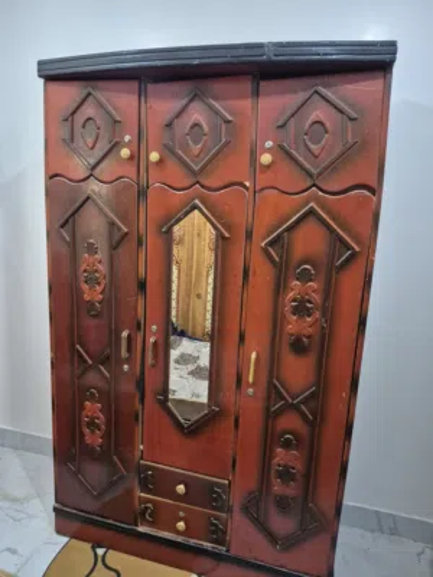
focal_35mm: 23
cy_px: 288
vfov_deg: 73.9
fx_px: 384
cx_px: 216
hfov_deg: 58.9
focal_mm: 5.4
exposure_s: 1/100
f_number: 1.8
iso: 1250
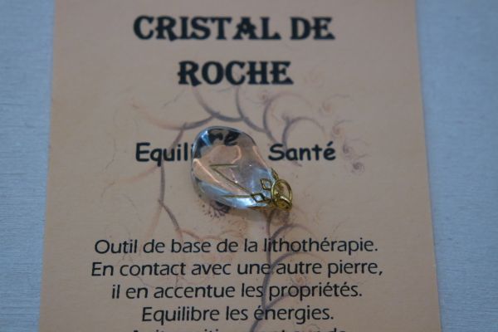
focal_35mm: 77
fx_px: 1065
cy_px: 166
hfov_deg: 26.3
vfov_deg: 17.7
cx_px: 249
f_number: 5.6
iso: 3200
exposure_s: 1/60
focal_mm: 50
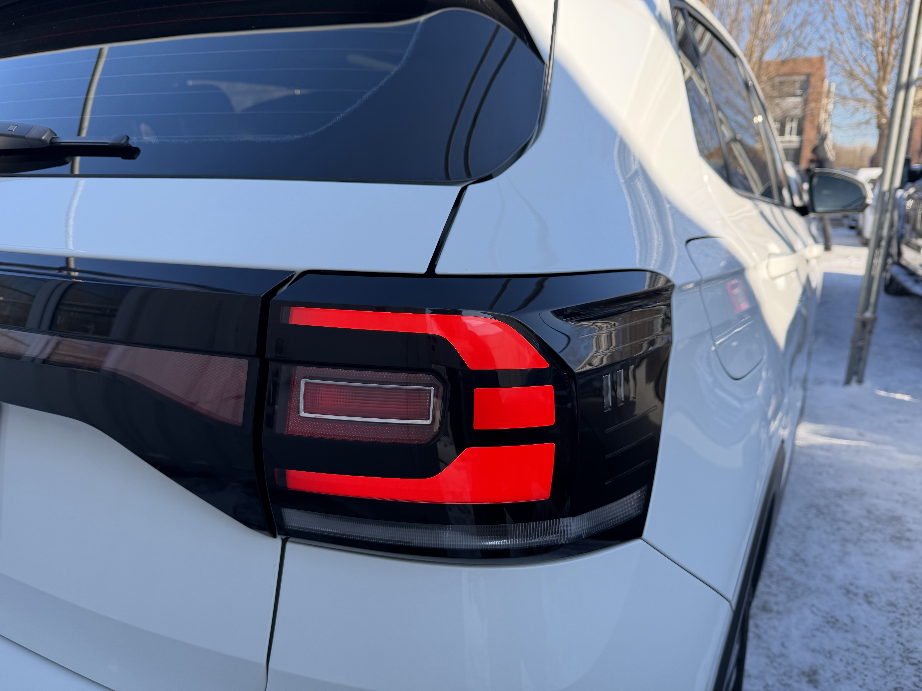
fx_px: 639
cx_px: 461
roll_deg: +0.6
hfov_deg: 71.6
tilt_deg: -12.9
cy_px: 346
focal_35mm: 24
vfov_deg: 56.8
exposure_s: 1/1032
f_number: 1.78
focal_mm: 6.76
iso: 80
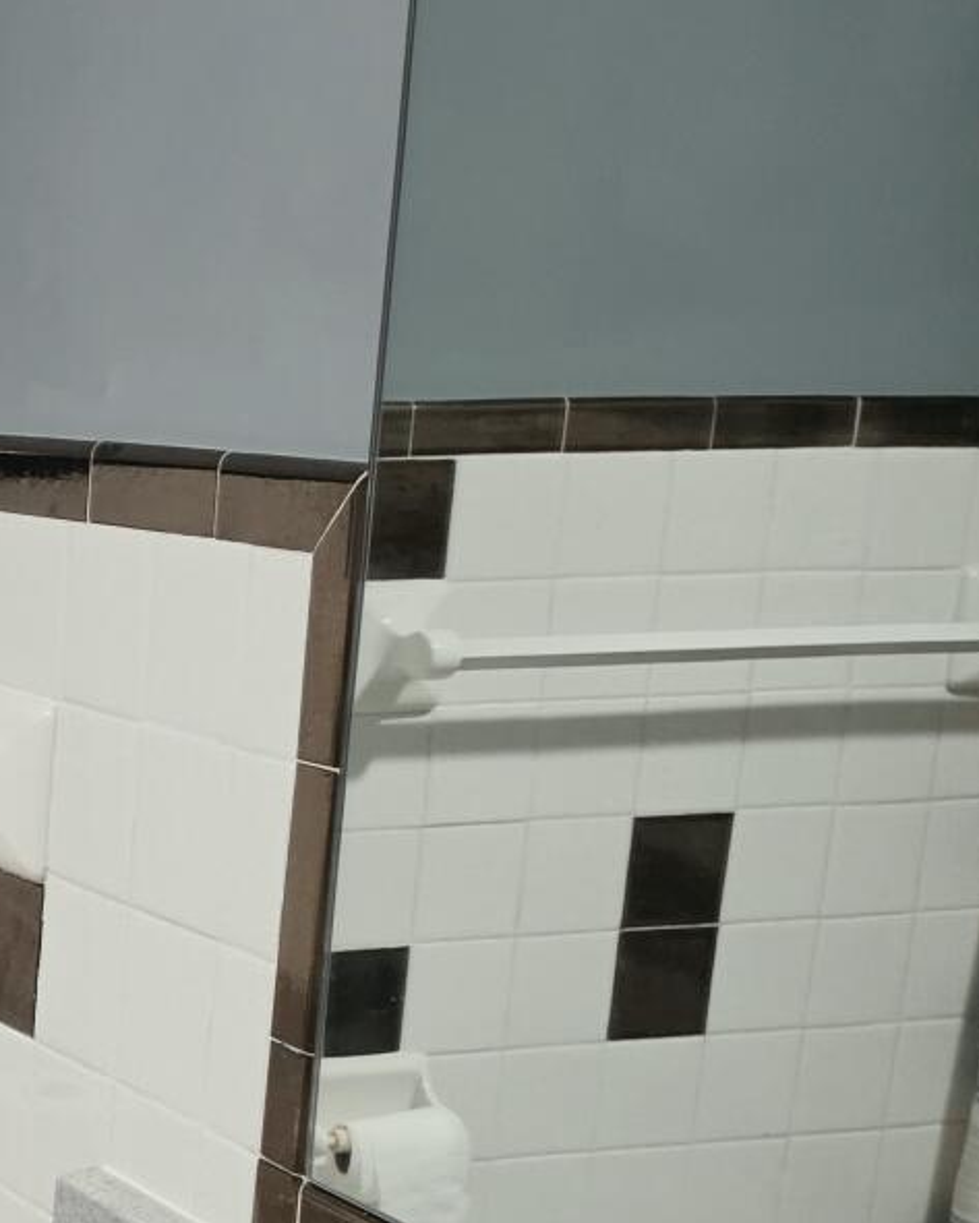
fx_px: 2752
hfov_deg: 18.0
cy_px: 1291
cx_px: -501
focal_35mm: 76
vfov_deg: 23.7
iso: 400
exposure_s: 1/120
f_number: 1.4
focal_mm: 6.5
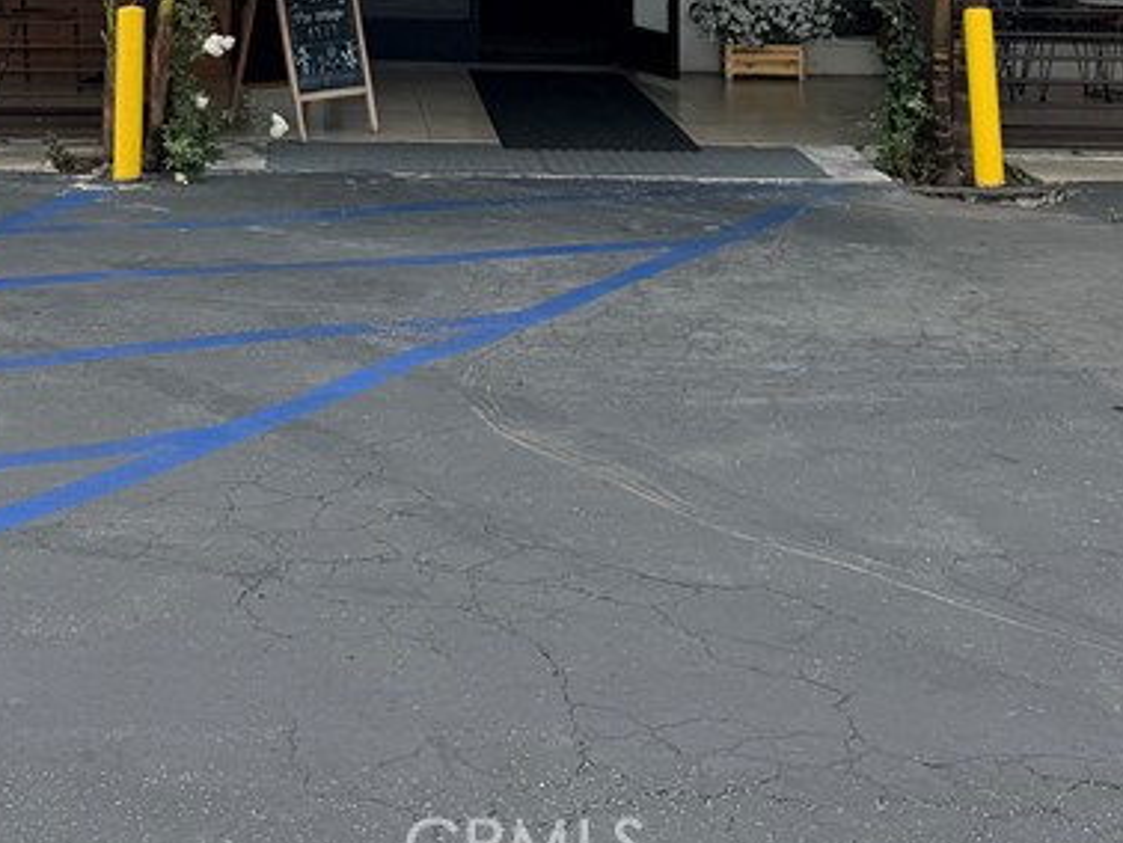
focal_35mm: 65
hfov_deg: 29.6
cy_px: -252
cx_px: 386
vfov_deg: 20.6
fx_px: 2110
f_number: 1.78
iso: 80
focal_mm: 6.76
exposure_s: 1/6711
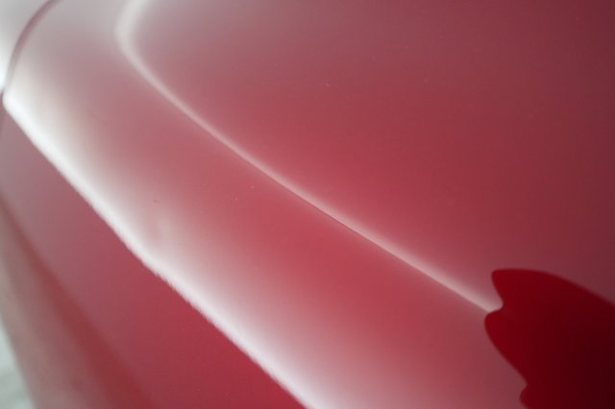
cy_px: 204
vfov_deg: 46.4
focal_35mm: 28
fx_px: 478
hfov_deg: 65.5
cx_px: 308
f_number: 5.6
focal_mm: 28
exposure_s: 1/80
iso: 5000
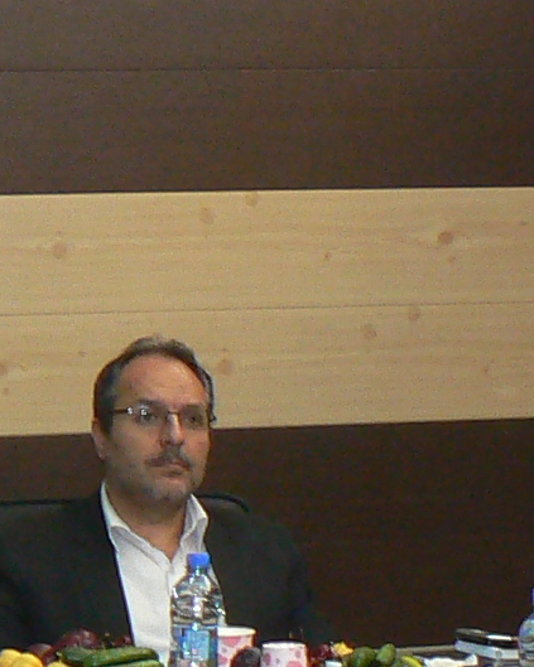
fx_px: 3695
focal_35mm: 187
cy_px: 717
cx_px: -105
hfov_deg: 8.2
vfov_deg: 10.2
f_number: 2.8
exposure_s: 1/30
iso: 125
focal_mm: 6
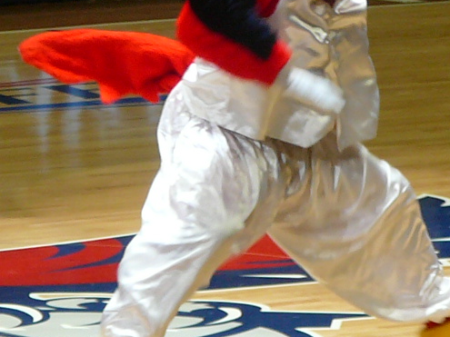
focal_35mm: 543
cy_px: 95
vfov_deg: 2.7
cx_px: 262
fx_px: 7057
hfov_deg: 3.7
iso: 125
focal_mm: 25
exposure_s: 1/100
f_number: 4
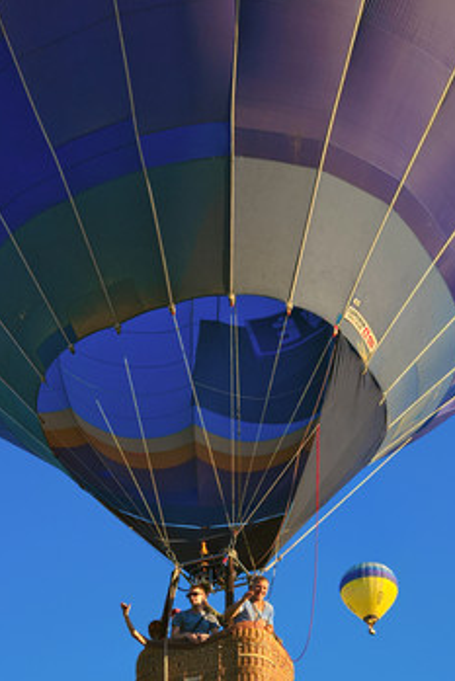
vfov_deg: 26.3
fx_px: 1420
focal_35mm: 75
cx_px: 205
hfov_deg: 18.2
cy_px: 578
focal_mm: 27
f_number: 6.4
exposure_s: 1/800
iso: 200
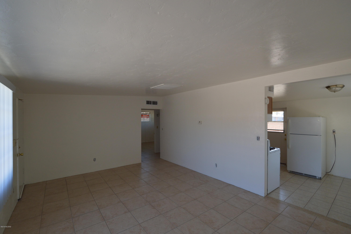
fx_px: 146
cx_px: 176
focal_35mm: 15
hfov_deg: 100.4
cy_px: 117
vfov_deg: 77.2
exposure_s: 1/125
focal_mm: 10
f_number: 5.6
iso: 400
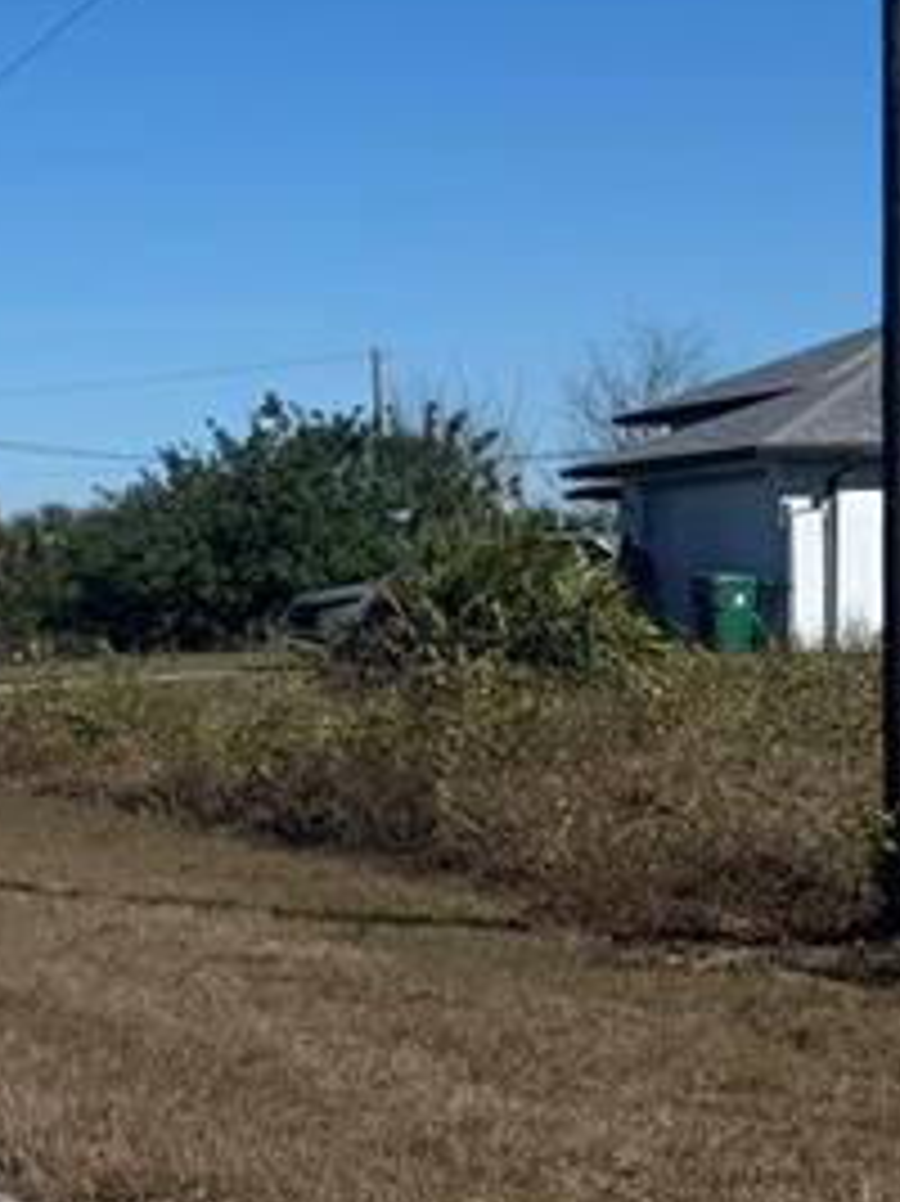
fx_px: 3747
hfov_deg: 12.7
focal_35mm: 108
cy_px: 761
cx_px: -639
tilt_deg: -1.4
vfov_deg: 18.2
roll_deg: +0.3
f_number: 1.78
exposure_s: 1/7937
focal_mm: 6.76
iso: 80
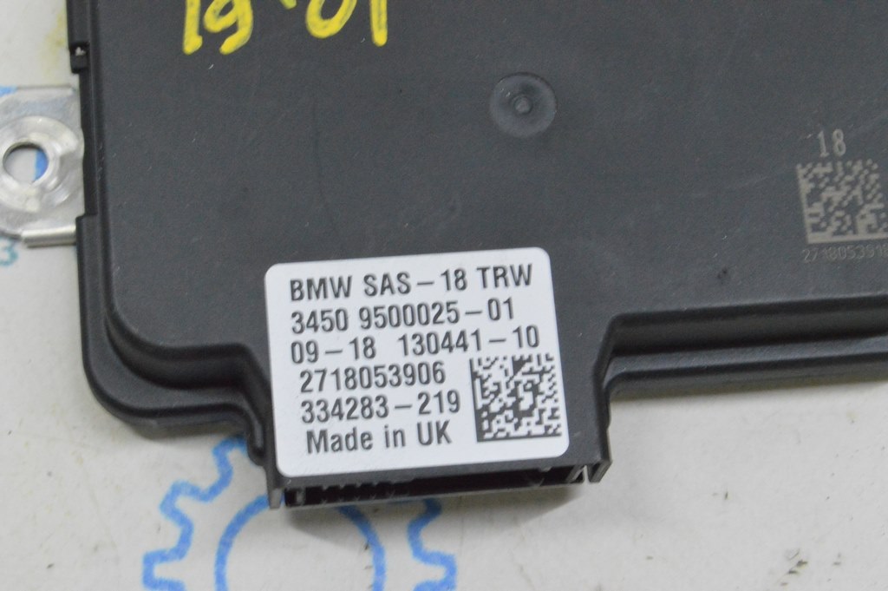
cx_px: 444
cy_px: 296
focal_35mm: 82
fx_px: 2033
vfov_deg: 16.5
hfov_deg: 24.6
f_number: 20
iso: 6400
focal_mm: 55
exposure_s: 1/20
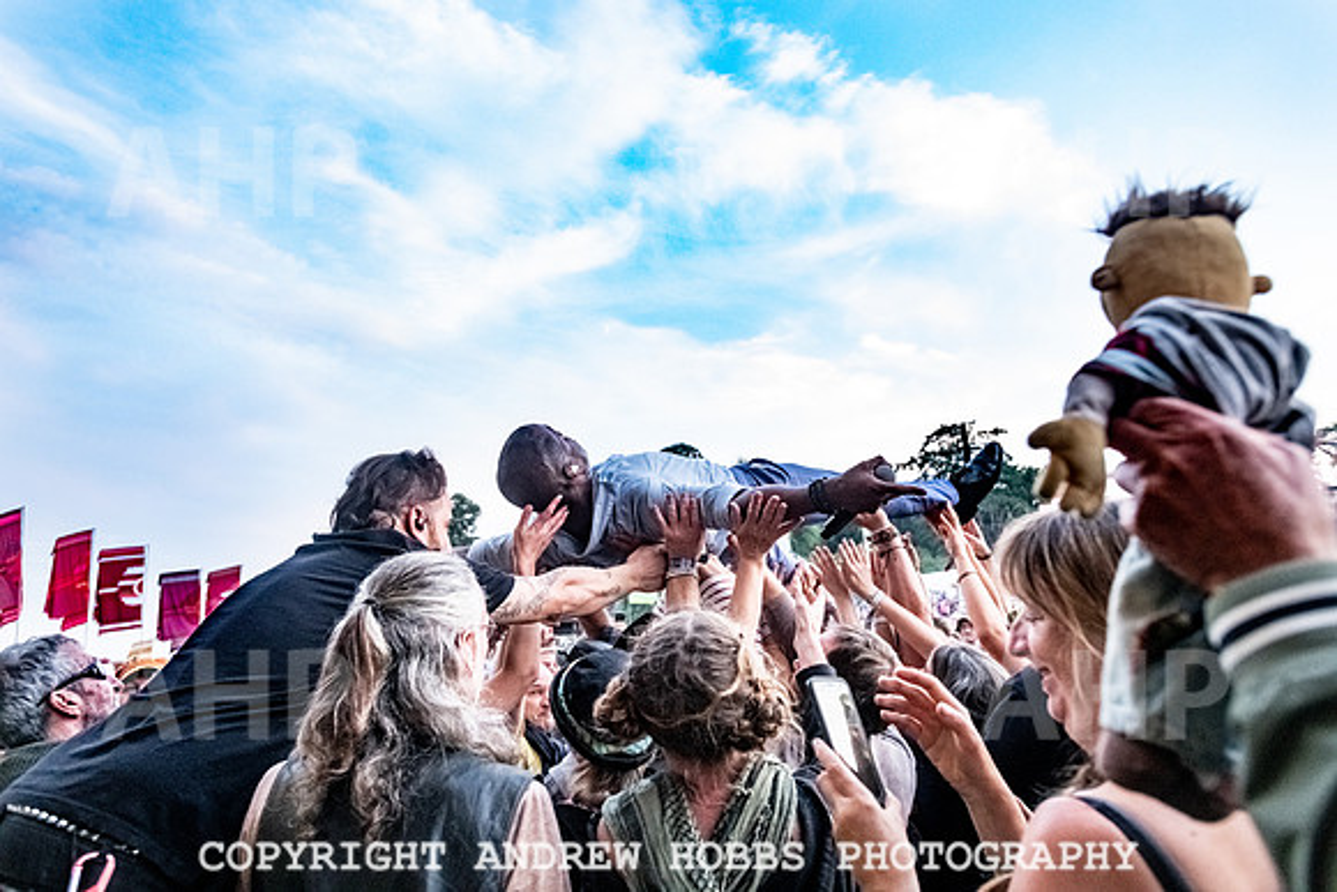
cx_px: 668
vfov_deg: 51.3
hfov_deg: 71.5
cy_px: 446
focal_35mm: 25
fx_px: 929
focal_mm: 25
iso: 3200
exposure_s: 1/500
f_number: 5
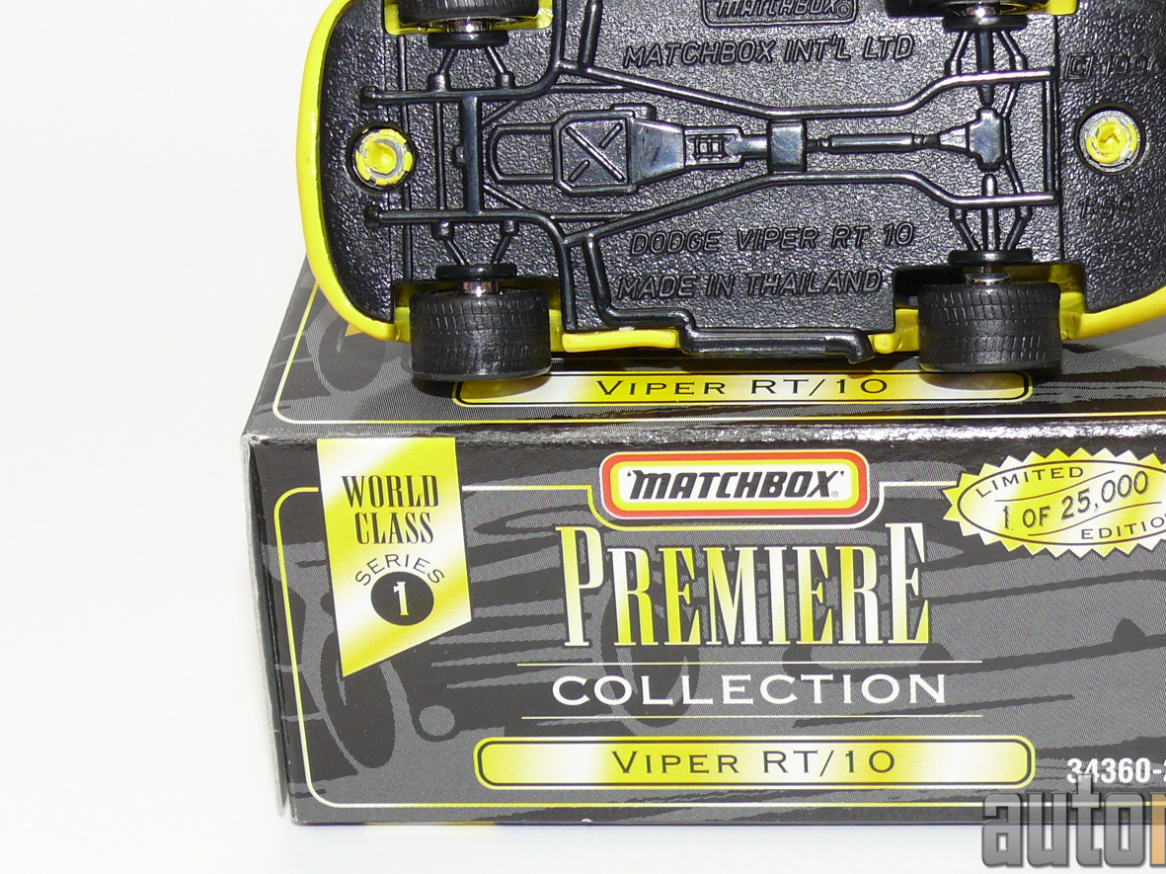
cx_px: 754
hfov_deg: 19.0
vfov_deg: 14.3
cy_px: 312
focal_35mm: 103
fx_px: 3468
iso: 100
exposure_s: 1/30
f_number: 4
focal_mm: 11.5
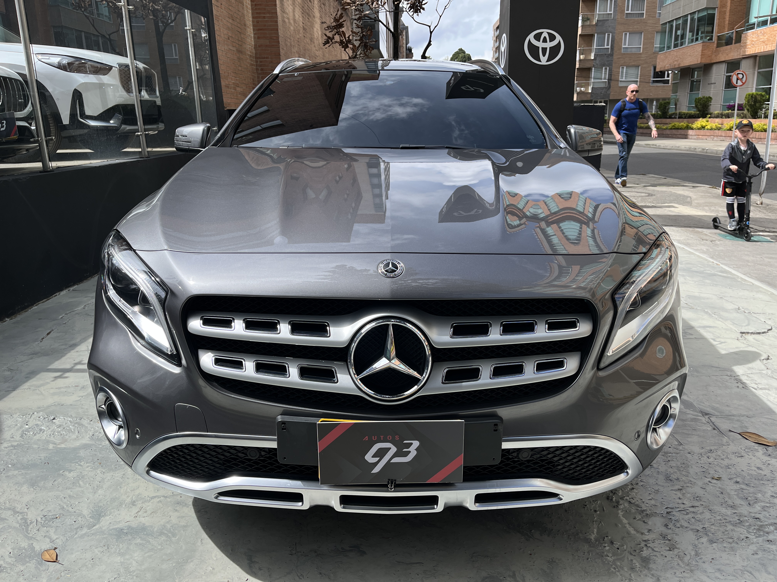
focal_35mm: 26
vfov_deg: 53.1
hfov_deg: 67.3
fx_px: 584
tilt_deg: -16.0
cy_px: 291
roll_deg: +1.0
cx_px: 388
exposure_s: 1/2024
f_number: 1.6
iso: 50
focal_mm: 5.1
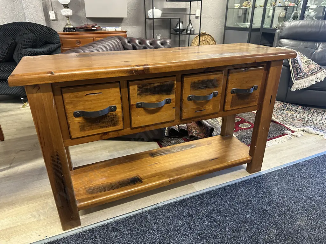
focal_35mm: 24
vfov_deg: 56.8
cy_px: 122
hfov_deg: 71.6
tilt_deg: -24.5
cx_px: 163
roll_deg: +0.2
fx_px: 226
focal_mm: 6.86
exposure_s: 1/50
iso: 500
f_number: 1.78
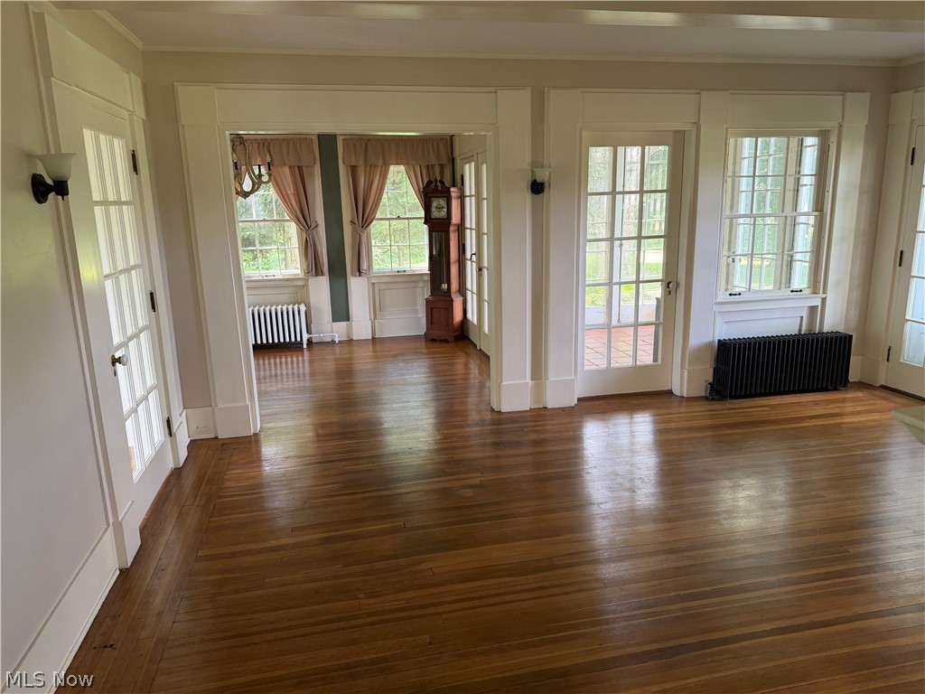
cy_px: 347
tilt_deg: -12.9
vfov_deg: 56.8
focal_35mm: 24
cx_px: 462
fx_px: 641
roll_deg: +1.9
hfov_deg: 71.6
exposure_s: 1/74
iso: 200
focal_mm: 6.76
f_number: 1.78
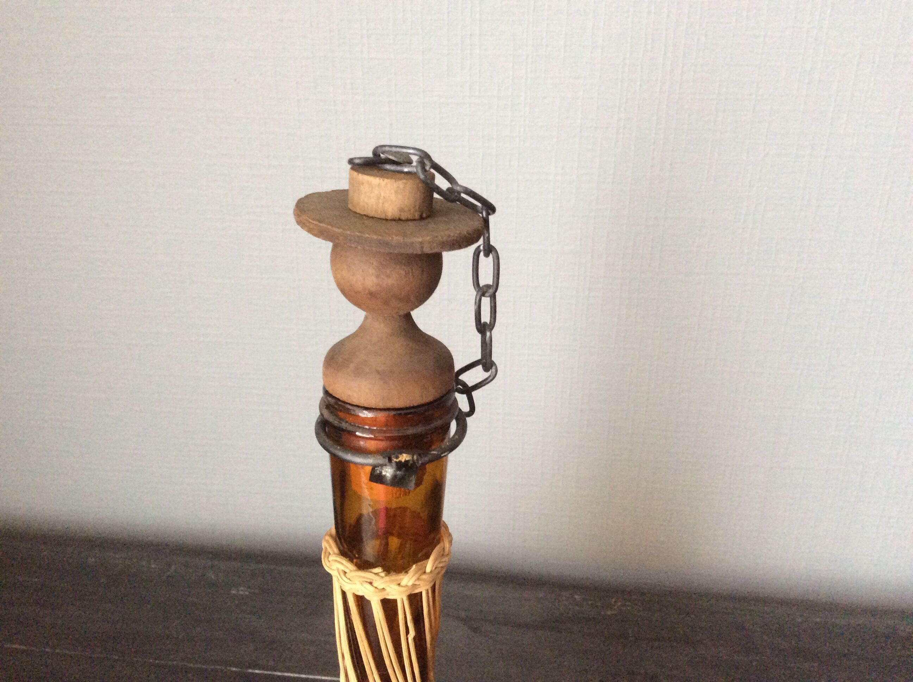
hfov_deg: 56.9
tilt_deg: -25.1
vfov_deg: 44.1
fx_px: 843
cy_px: 341
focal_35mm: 32
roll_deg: +1.3
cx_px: 456
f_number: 2.4
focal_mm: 3.3
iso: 320
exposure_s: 1/20
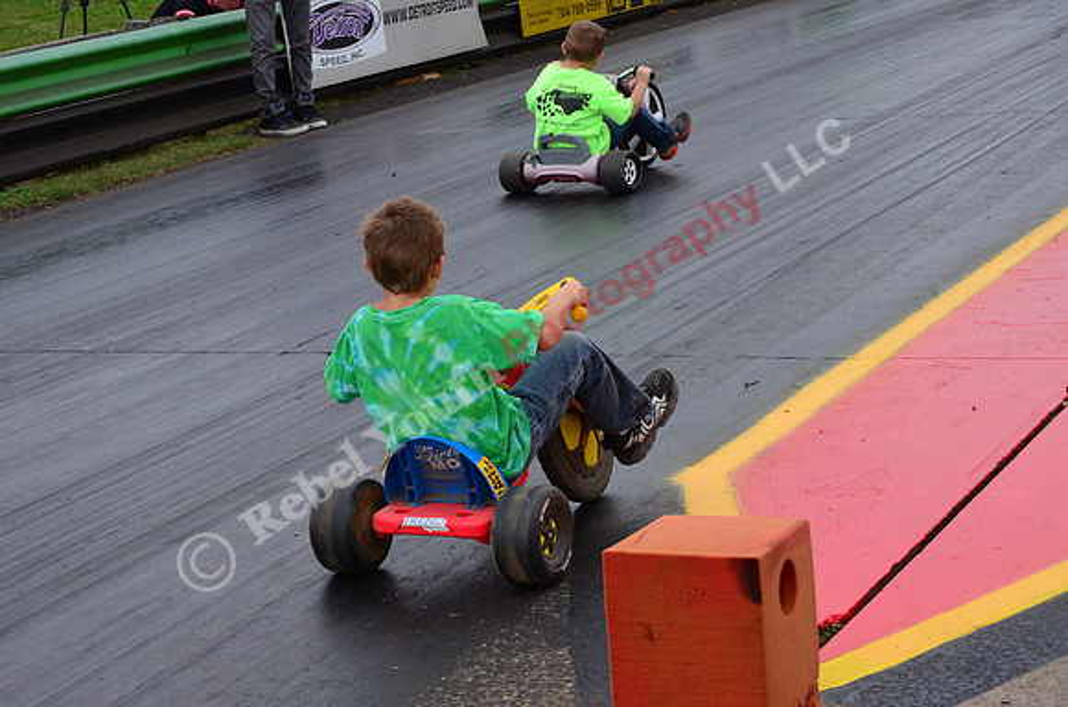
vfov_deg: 16.5
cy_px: 354
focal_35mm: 82
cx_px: 534
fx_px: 2442
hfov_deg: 24.7
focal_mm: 55
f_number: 13
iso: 1000
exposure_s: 1/500
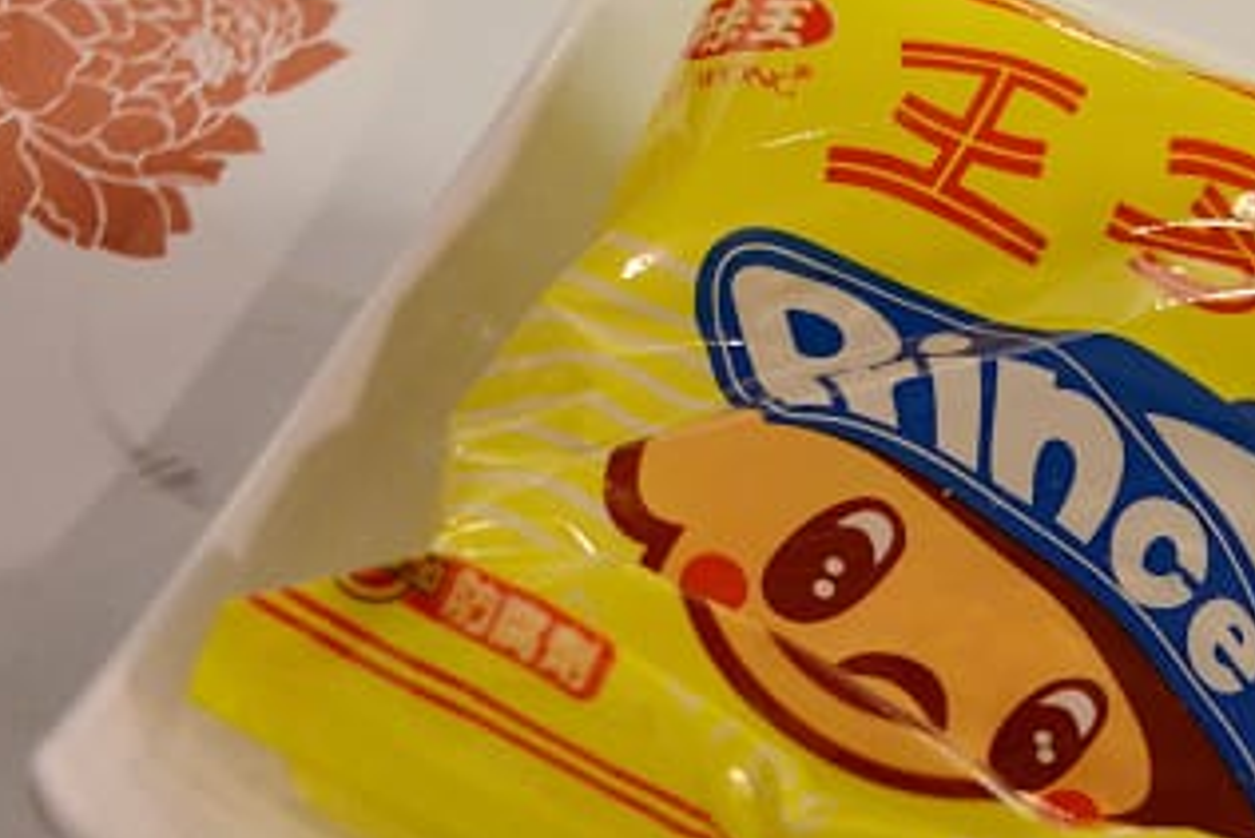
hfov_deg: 16.7
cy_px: 604
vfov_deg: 11.2
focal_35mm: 122
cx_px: 997
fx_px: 4255
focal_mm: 46
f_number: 4.5
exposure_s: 1/50
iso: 3200
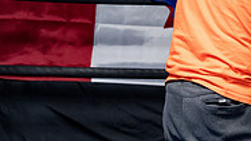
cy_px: -17
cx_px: 357
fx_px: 1510
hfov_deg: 9.3
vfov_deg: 5.3
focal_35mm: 227
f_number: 2.8
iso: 8000
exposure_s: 1/1000
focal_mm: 70
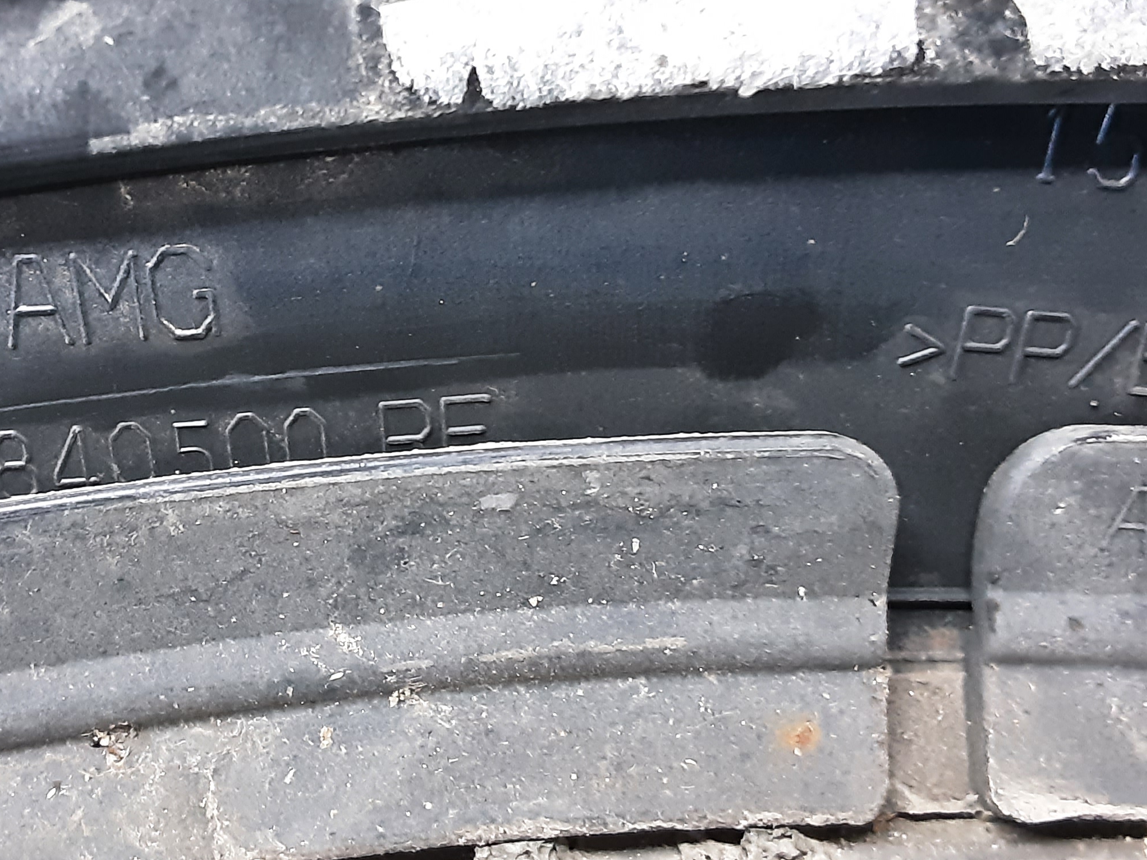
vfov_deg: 32.8
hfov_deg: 42.1
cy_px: 356
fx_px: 1458
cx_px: 342
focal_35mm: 44
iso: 500
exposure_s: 1/20
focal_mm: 2.91
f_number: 1.9
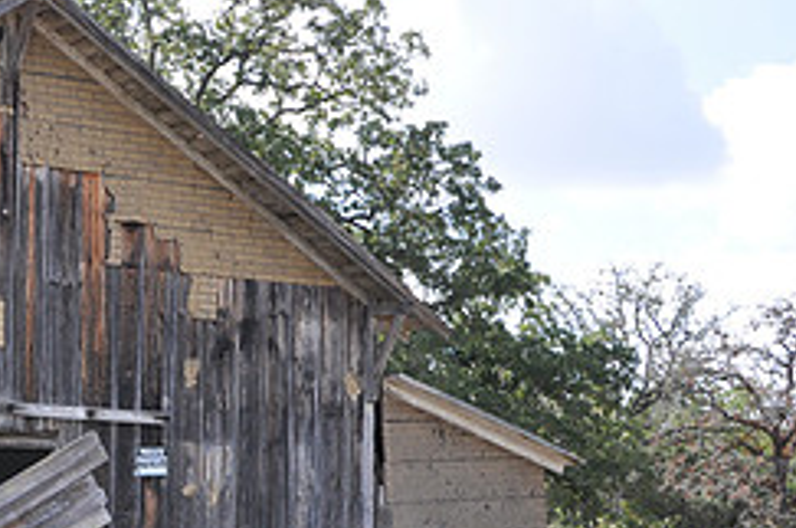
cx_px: 7
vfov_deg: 15.7
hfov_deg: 22.8
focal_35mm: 86
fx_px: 1898
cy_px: 395
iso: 200
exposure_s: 1/200
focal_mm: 24
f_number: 9
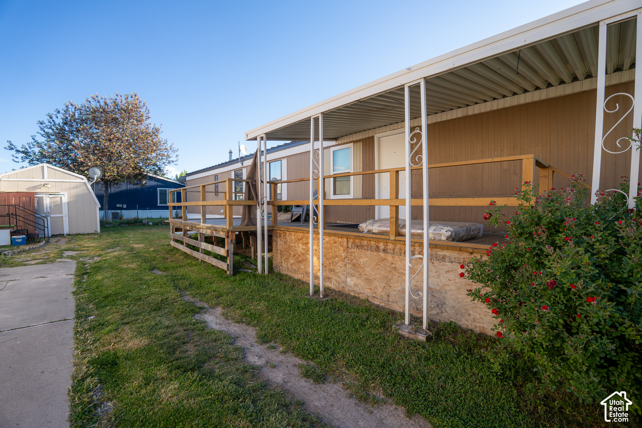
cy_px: 214
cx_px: 321
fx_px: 267
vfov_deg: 77.3
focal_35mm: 15
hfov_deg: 100.4
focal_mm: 10
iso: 160
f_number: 3.2
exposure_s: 1/640
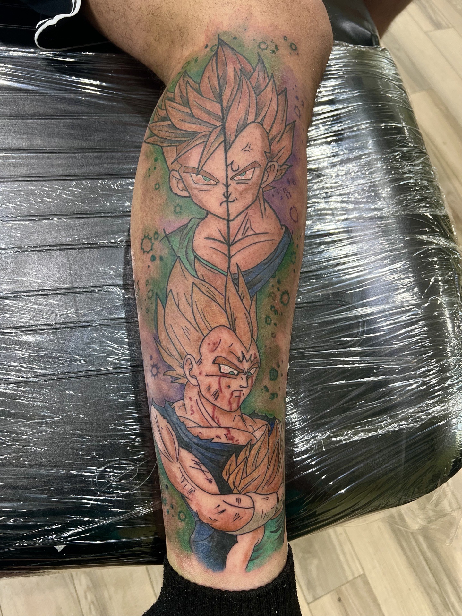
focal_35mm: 26
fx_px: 463
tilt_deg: -64.9
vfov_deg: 67.3
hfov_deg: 53.1
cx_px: 231
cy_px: 308
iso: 80
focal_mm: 5.7
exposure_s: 1/120
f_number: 1.5
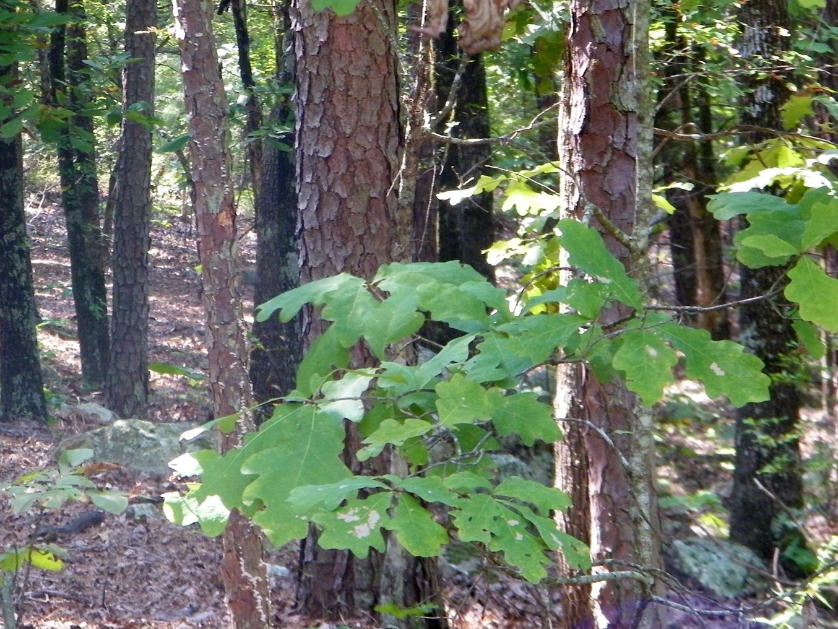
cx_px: 316
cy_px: 193
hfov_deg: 10.4
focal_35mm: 190
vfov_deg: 7.8
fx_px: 4600
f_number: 4.9
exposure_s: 1/50
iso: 125
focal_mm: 23.9
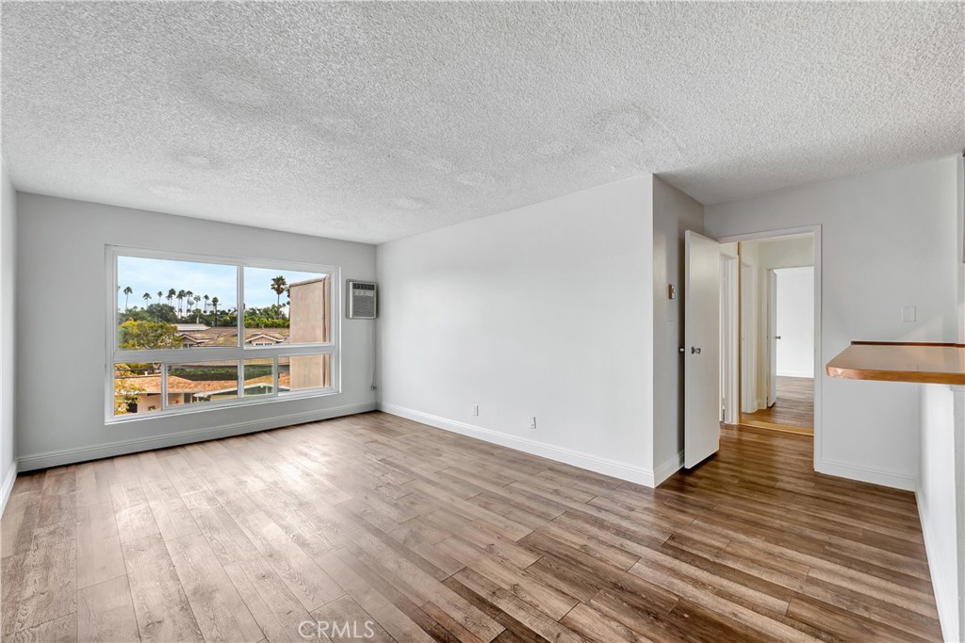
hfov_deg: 100.4
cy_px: 322
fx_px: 402
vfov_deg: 77.3
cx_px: 482
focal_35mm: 15
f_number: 5.6
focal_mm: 10
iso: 100
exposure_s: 1/25
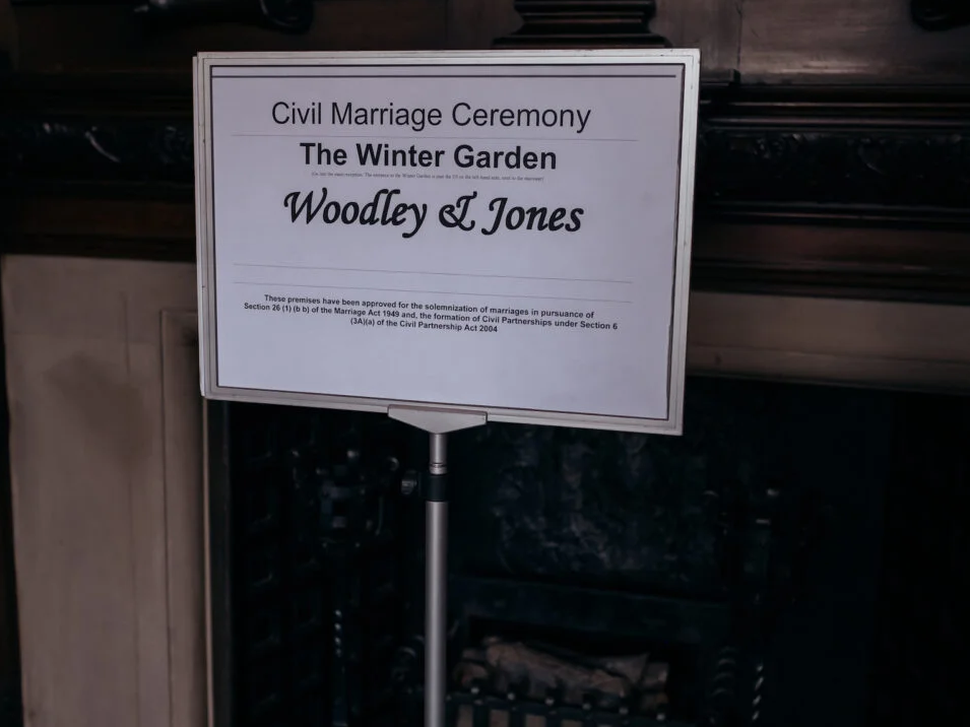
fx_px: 1205
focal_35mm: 43
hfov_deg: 43.8
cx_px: 427
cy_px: 372
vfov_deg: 33.6
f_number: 2.8
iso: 320
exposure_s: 1/210
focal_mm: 23
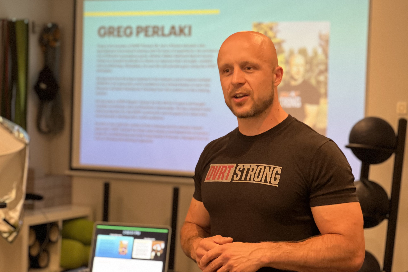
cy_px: 119
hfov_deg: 25.1
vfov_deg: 16.9
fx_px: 918
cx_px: 202
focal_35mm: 81
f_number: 2.8
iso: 400
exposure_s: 1/25
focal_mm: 9
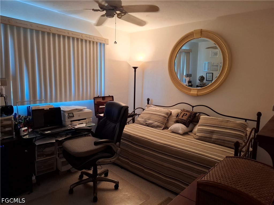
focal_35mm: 23
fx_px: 182
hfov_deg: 73.9
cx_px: 137
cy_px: 102
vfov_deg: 58.9
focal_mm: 5.54
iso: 250
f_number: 1.8
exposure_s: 1/33
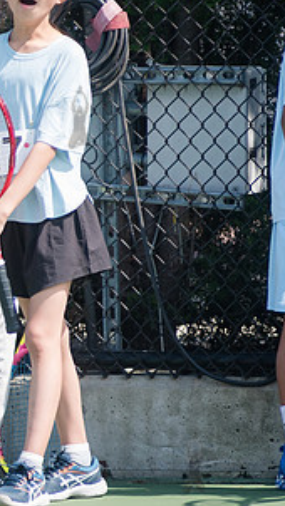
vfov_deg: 3.7
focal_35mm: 581
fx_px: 7801
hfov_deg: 2.1
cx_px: -263
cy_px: 235
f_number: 3.5
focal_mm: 200
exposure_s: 1/800
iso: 200
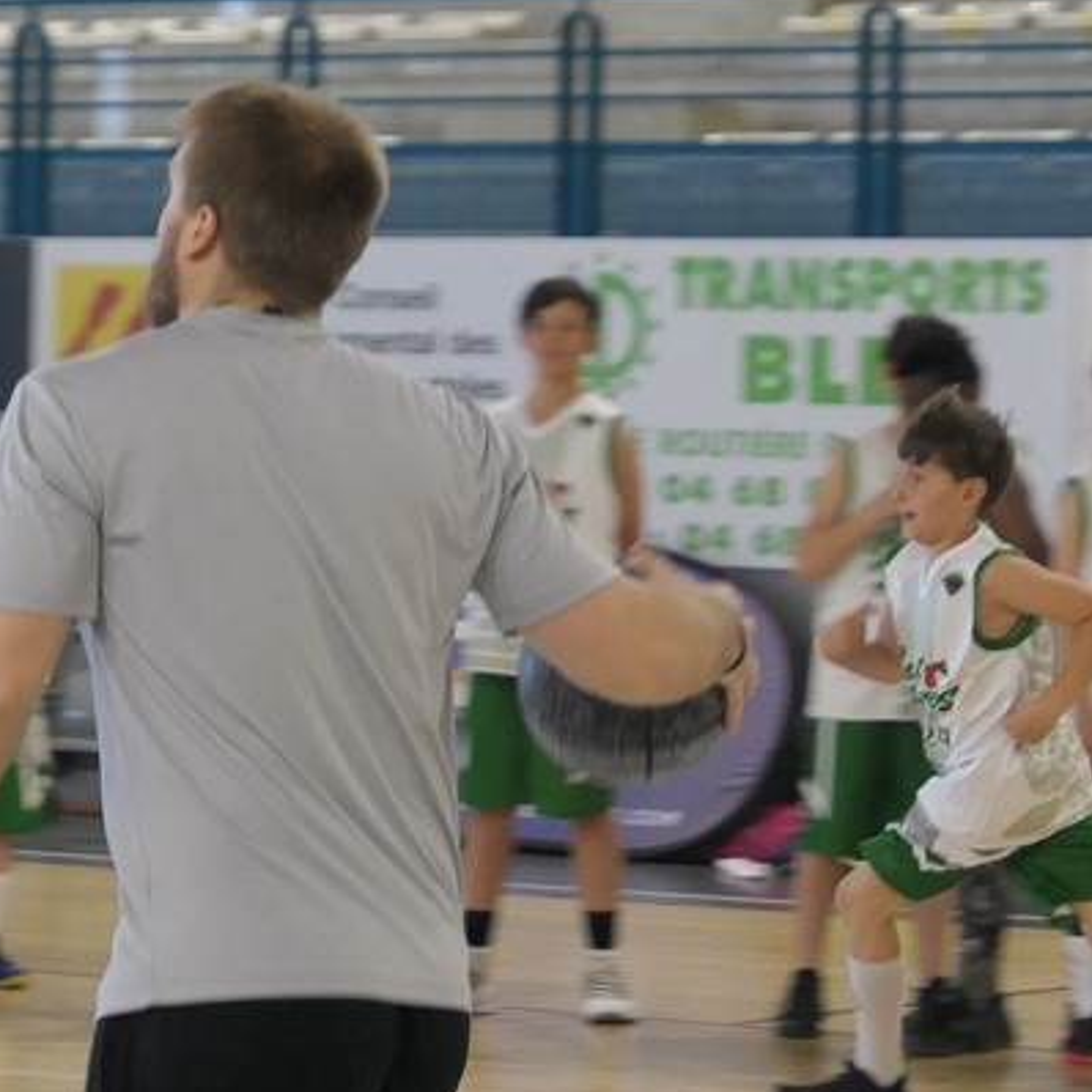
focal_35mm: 222
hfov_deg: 7.9
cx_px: 348
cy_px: 626
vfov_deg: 7.9
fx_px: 7923
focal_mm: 26.4
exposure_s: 1/125
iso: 800
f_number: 2.8
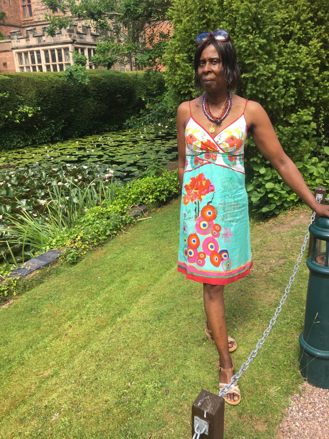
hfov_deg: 48.2
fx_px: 367
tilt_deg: -18.6
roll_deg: +1.2
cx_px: 164
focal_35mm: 29
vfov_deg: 61.7
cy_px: 220
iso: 25
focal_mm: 4.15
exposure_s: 1/384
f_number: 2.2
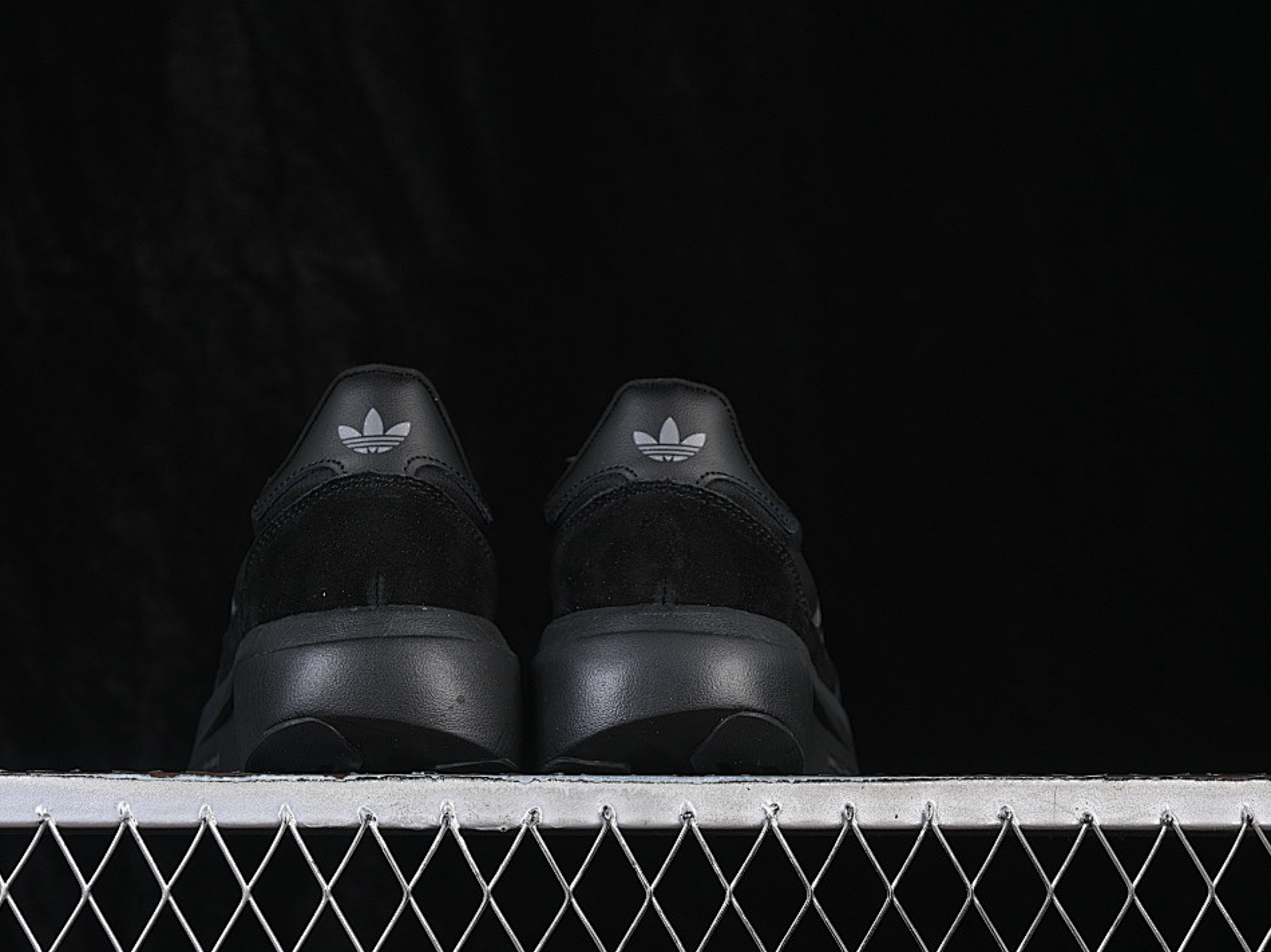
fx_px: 3010
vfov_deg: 18.0
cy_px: 476
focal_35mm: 82
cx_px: 555
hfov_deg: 23.8
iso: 160
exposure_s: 1/60
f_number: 6.3
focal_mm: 50
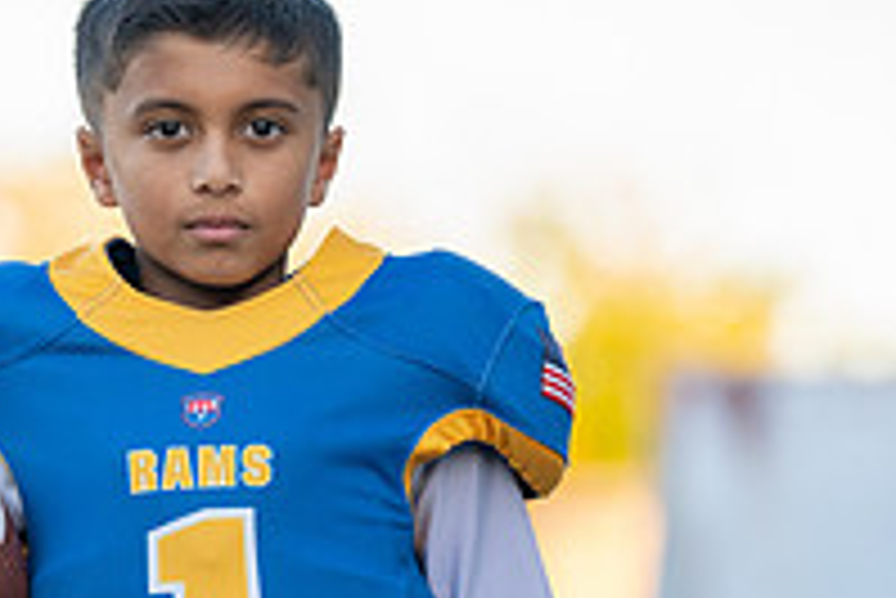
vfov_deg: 3.4
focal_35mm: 400
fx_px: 9962
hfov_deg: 5.1
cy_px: 582
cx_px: 225
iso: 320
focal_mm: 137
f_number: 2.8
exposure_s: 1/320
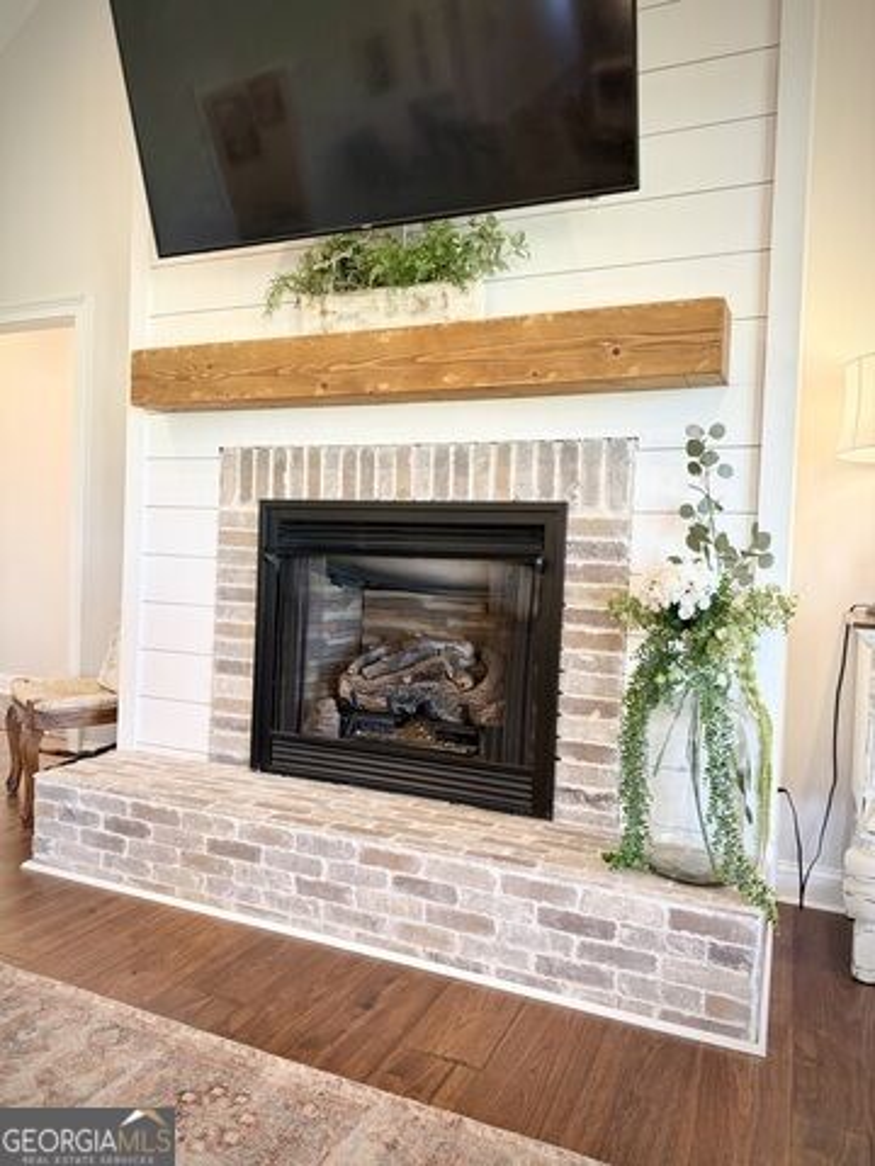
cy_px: 583
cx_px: 438
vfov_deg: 71.6
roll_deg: -1.2
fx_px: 809
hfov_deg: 56.8
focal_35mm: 24
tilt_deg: -3.4
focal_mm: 6.76
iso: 200
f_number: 1.78
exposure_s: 1/60
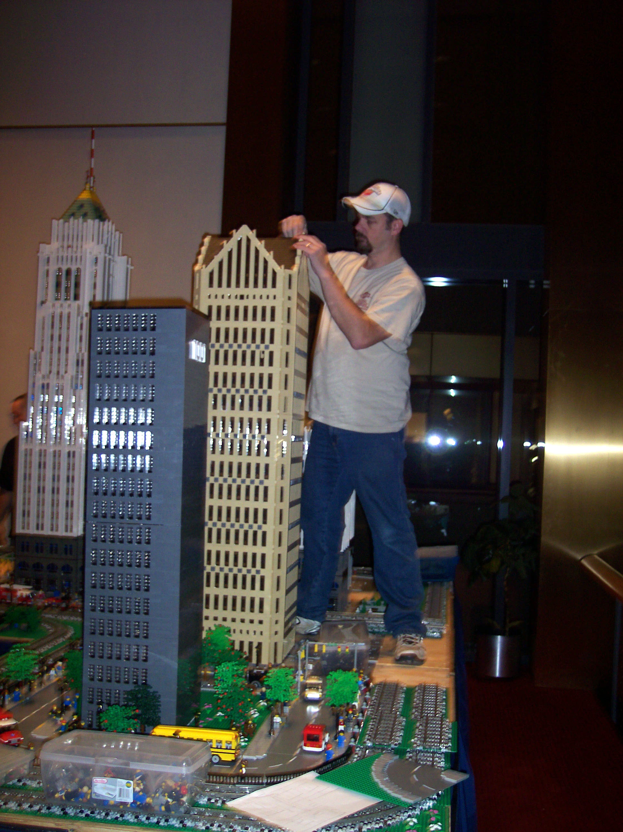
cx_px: 312
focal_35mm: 38
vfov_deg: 49.0
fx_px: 913
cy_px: 416
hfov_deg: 37.7
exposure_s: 1/30
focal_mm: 8
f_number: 2.8
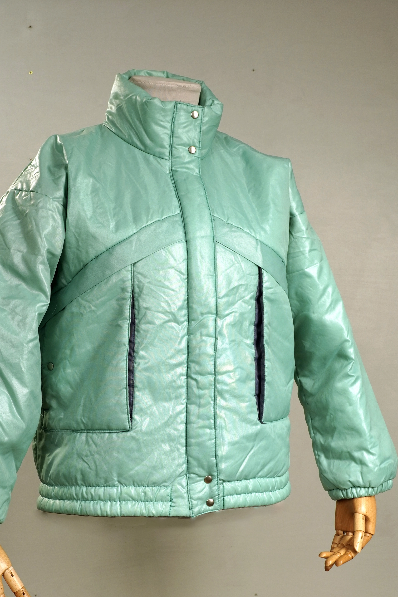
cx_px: 159
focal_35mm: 61
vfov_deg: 32.7
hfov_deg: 22.2
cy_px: 370
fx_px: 1011
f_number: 8
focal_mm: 32
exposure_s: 1/25
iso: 250
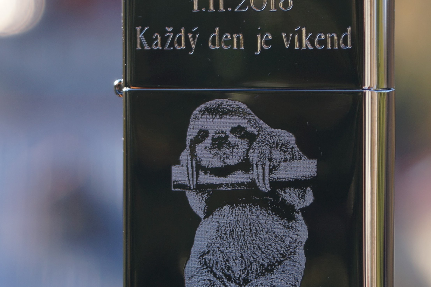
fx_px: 1493
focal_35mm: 125
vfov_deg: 11.0
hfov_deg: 16.4
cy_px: 129
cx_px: 267
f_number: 5.6
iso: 100
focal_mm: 55
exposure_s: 1/200
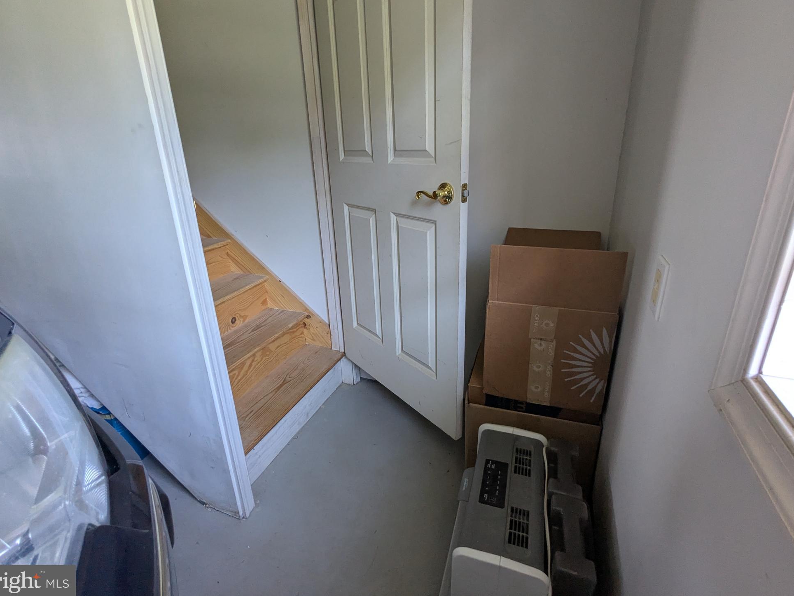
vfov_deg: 74.7
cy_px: 282
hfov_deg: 91.0
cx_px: 395
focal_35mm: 17
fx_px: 390
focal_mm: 2.35
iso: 351
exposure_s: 1/60
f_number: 2.2
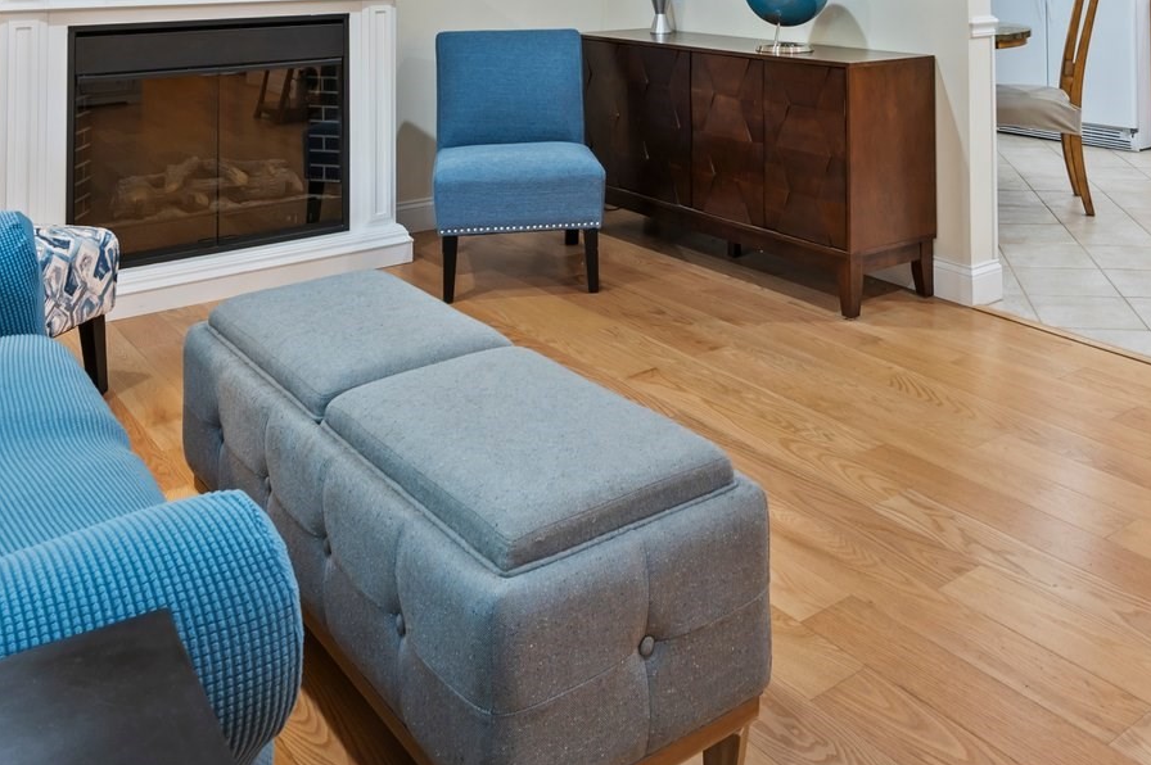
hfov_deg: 58.1
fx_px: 1022
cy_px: -32
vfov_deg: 36.2
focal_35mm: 32
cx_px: 712
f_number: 8
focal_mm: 14
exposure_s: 1/2
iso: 320
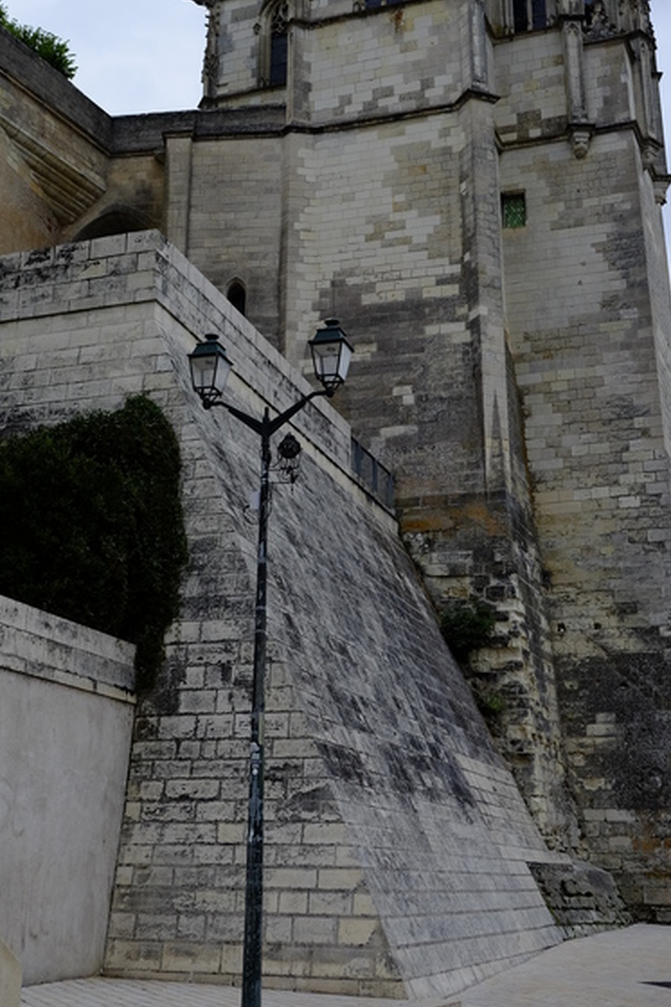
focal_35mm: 50
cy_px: 309
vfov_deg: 39.0
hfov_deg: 27.0
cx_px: 305
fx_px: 1399
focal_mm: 23
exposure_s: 1/420
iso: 400
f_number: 4
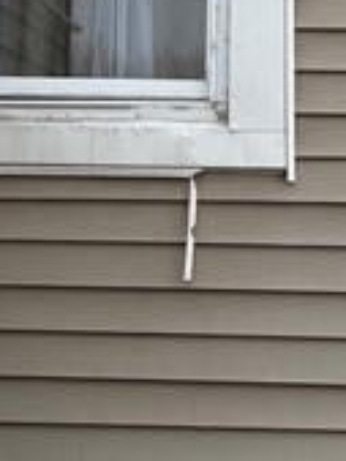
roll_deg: -1.5
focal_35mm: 145
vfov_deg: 11.7
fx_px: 1930
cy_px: -562
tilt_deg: +21.3
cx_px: 196
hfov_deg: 10.2
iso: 100
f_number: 1.78
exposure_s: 1/1174
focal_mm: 6.76
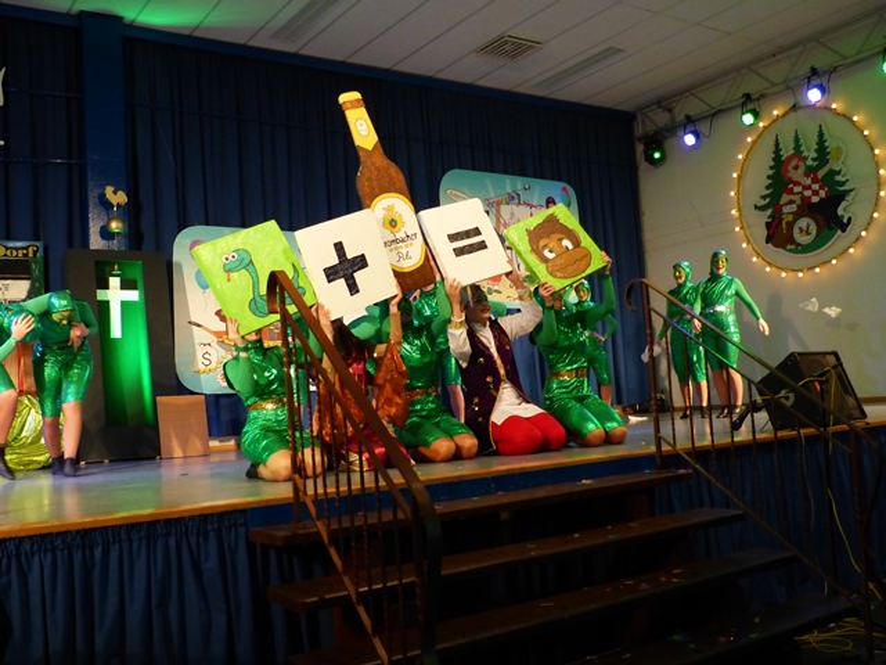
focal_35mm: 35
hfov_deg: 52.6
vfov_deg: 40.7
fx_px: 896
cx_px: 443
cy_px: 332
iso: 500
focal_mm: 6.3
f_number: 2.8
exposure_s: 1/60
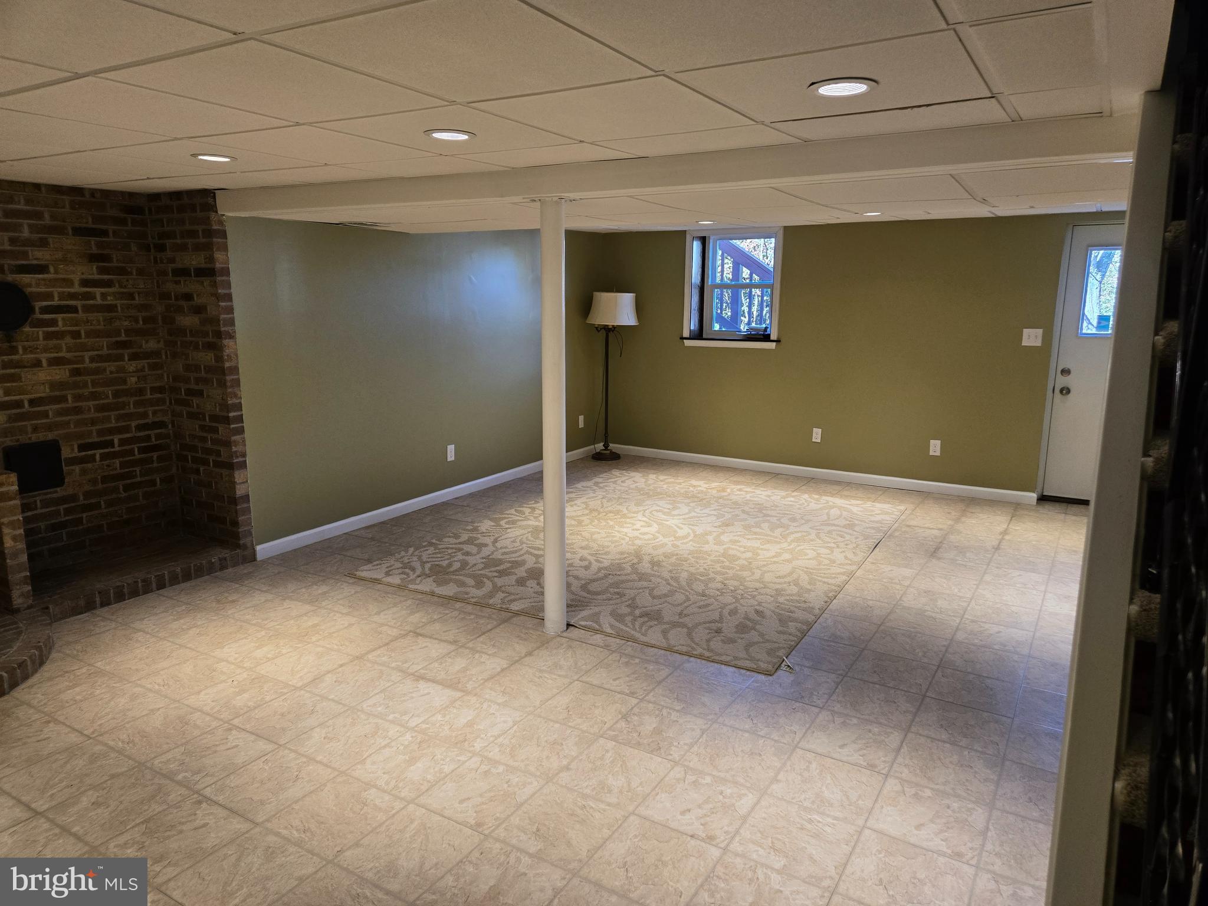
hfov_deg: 73.9
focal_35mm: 23
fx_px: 803
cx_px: 604
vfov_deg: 58.9
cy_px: 453
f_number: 1.8
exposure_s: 1/120
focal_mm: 5.4
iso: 200
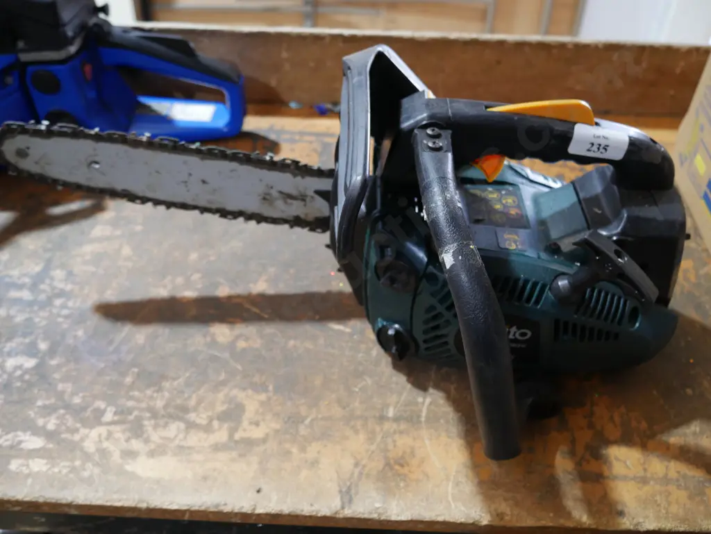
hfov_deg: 59.9
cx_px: 356
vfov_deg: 46.8
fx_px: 616
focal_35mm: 30
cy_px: 267
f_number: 3.6
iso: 800
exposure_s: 1/60
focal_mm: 15
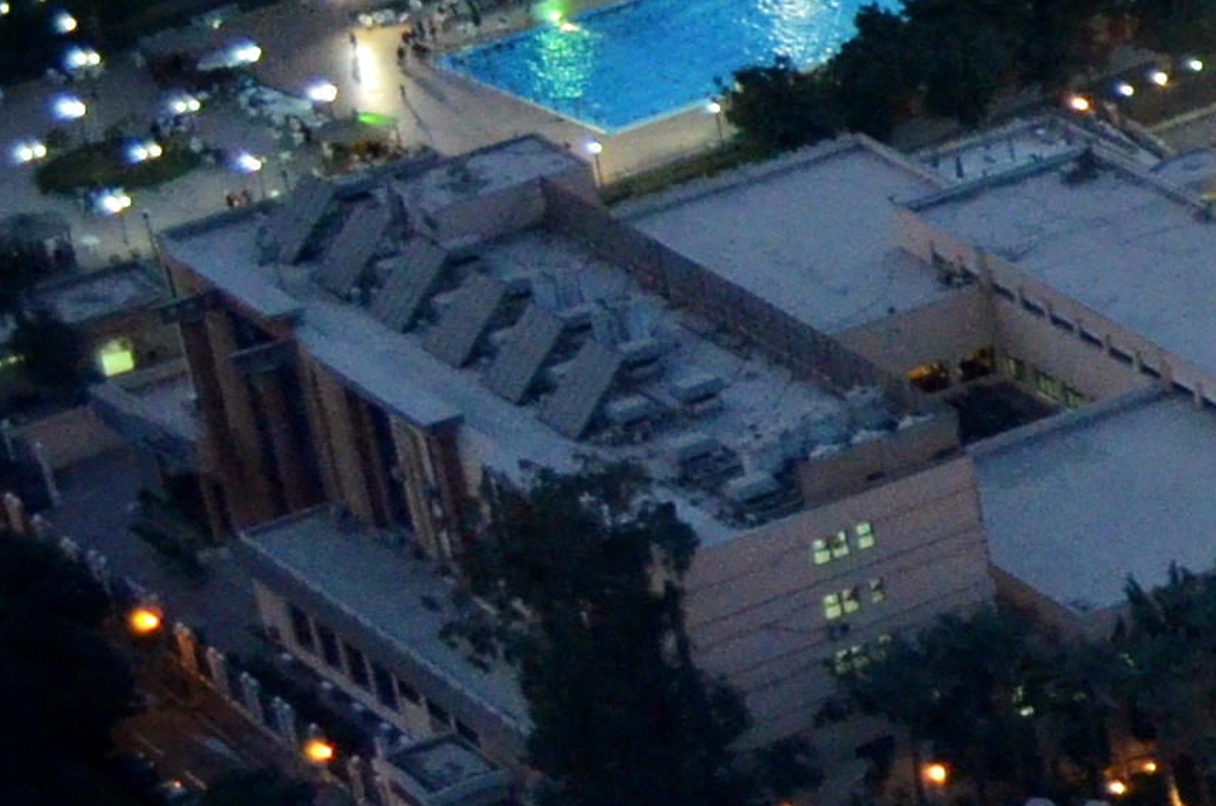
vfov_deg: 8.7
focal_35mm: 155
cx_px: 3346
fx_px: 5227
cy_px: 909
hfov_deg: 10.5
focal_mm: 18
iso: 2000
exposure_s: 1/30
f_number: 3.5
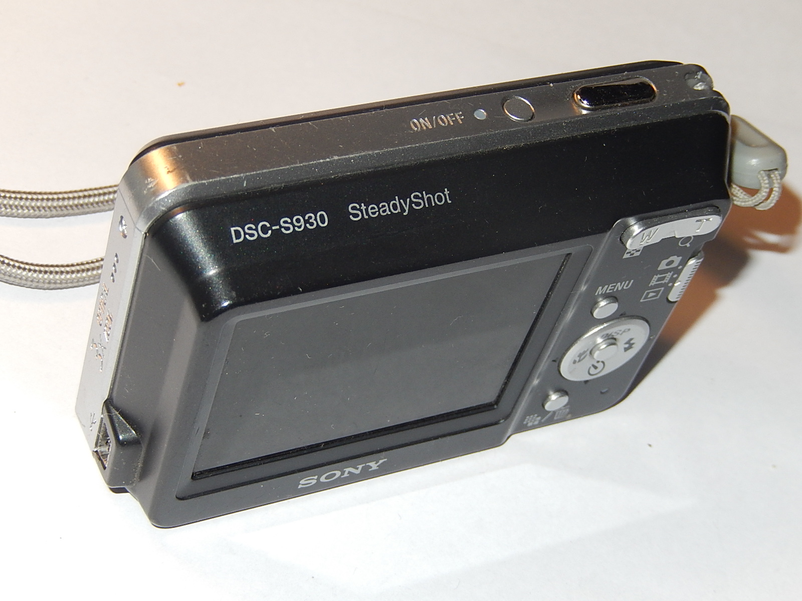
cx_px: 401
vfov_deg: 17.4
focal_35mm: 85
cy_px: 300
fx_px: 1969
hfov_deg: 23.0
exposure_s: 1/30
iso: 200
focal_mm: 15.2
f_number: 10.2
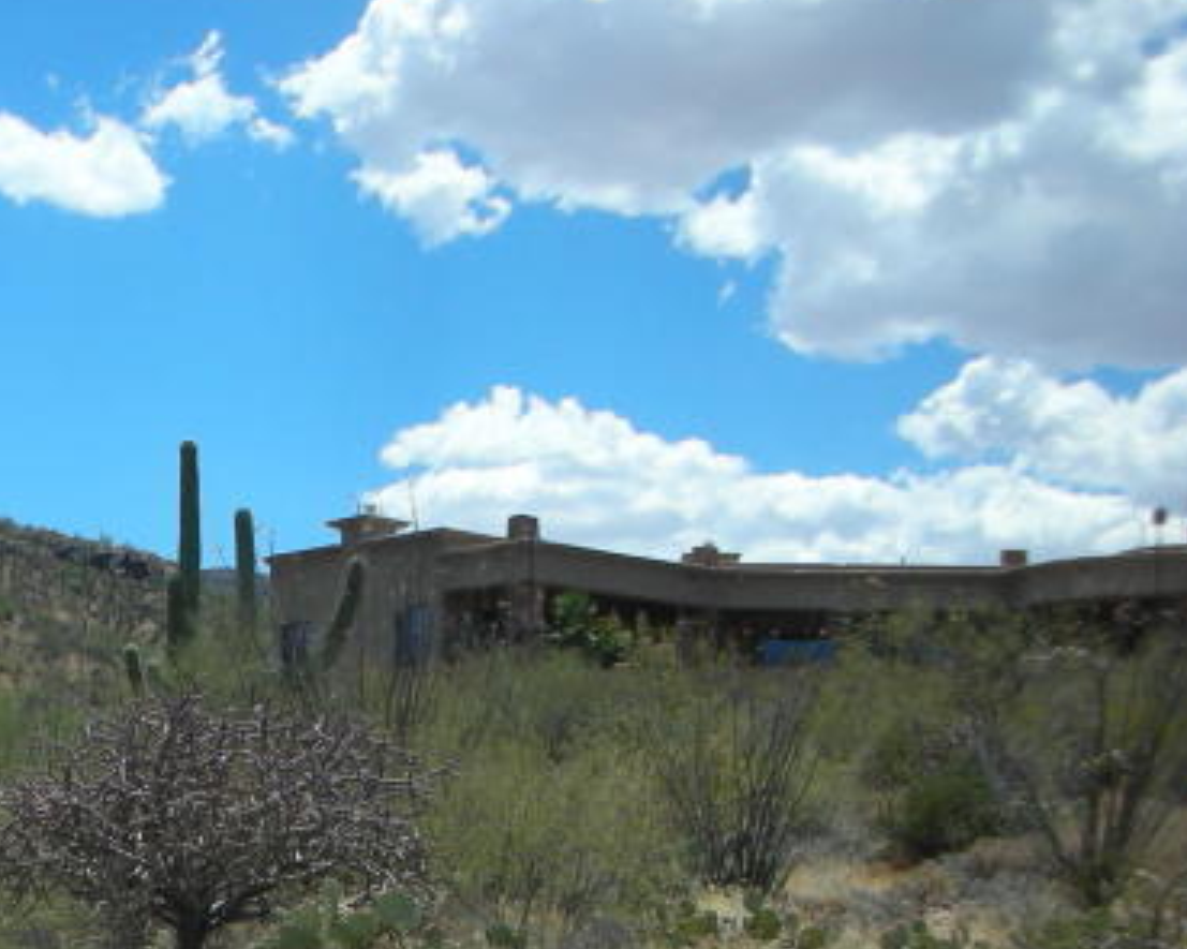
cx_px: -55
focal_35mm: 74
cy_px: 917
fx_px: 2599
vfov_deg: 20.1
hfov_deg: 24.3
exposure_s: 1/123
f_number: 8.5
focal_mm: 5.8
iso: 50
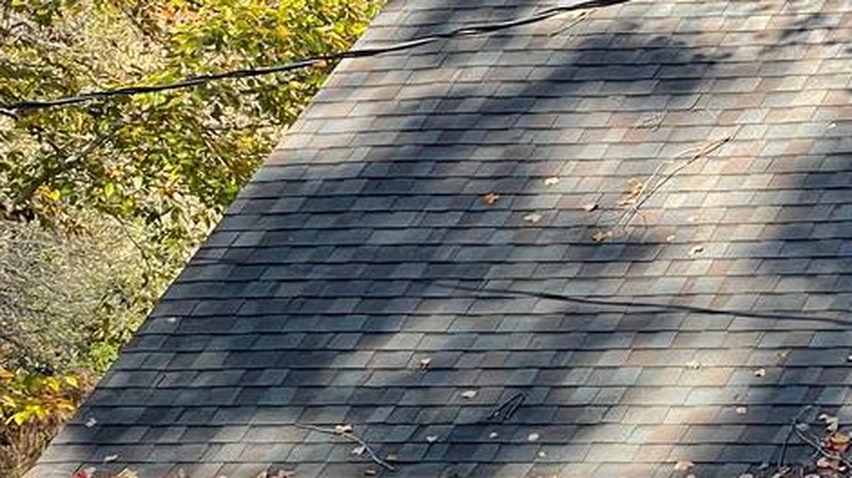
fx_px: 5149
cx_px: 939
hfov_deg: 9.4
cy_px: 681
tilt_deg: -3.6
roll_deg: +2.1
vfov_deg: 5.3
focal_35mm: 228
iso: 20
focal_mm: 7.5
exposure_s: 1/244
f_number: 2.2
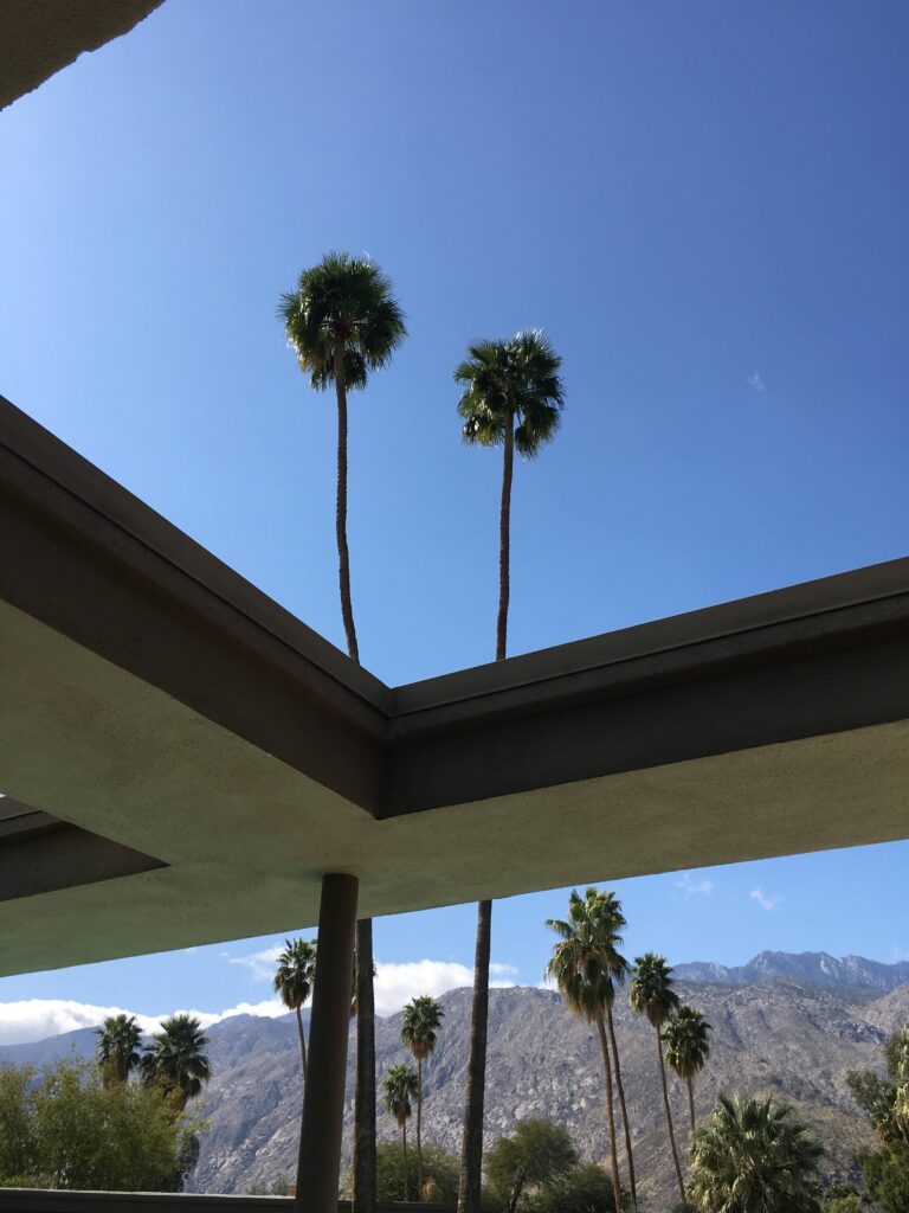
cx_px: 454
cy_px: 606
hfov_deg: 48.2
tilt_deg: +32.8
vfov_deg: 61.7
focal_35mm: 29
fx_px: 1015
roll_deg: -0.4
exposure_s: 1/1789
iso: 25
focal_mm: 4.15
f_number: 2.2
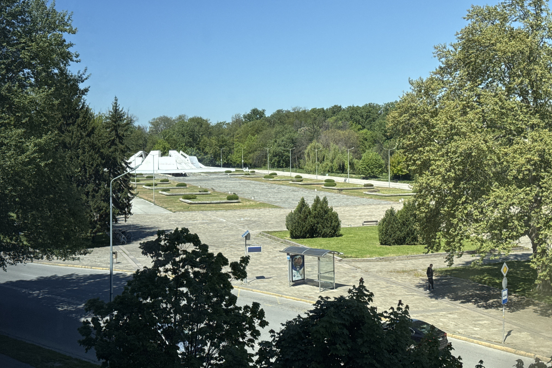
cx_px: 276
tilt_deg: -2.7
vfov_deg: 27.0
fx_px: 767
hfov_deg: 39.6
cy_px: 197
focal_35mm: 50
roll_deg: +1.2
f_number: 1.78
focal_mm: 6.76
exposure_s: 1/3425
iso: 64
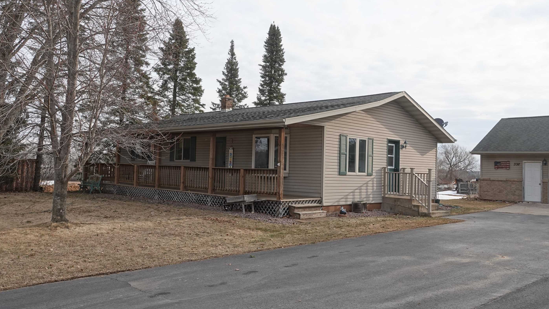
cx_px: 286
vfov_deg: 37.8
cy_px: 149
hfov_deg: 62.6
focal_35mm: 31
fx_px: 451
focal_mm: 9.81
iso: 100
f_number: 4
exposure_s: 1/320
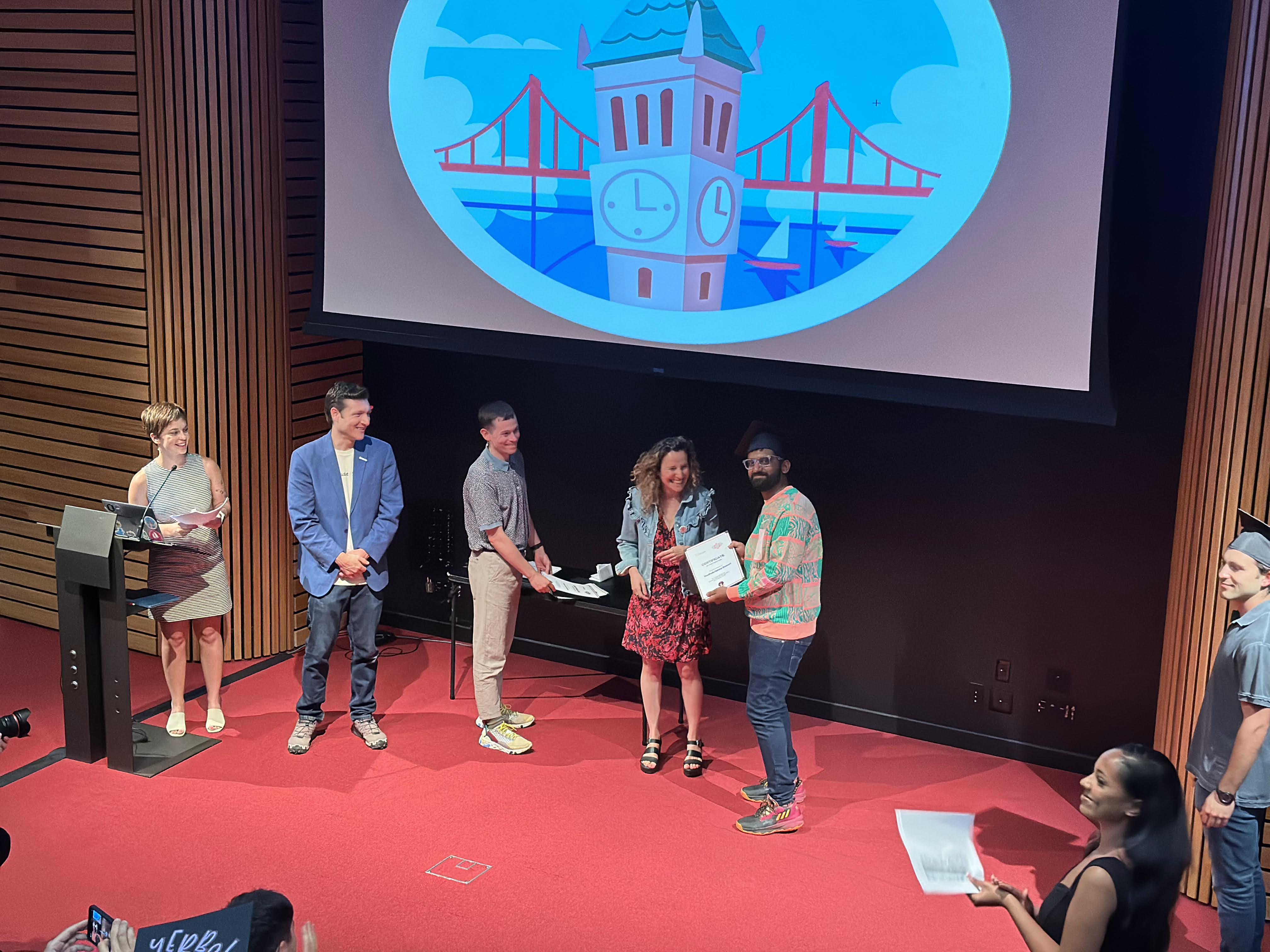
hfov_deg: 39.7
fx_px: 1761
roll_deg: -1.7
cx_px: 635
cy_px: 476
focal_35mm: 48
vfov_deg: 30.3
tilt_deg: -13.0
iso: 640
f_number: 1.78
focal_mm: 6.86
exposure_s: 1/40
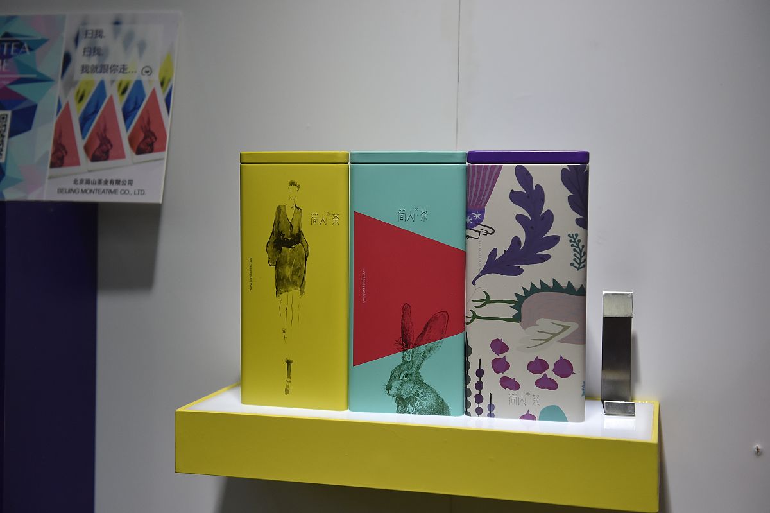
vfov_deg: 27.0
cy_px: 256
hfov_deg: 39.6
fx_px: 1069
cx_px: 385
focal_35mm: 50
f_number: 4
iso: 1600
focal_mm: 50
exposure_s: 1/5000
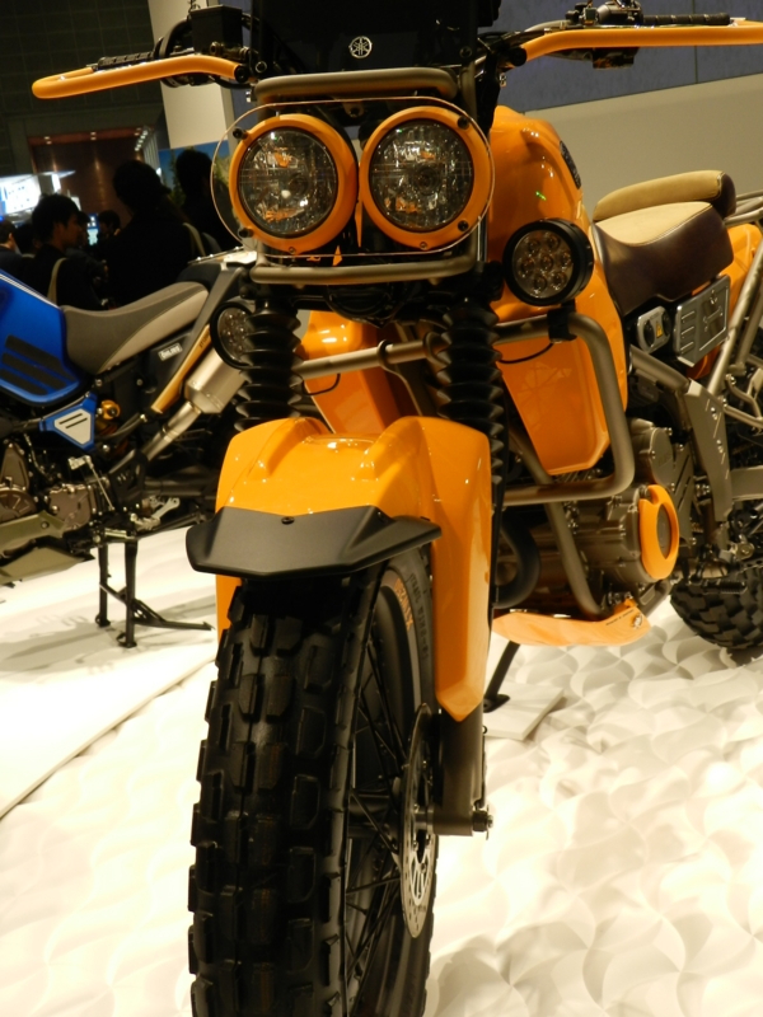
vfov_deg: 49.0
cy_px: 508
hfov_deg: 37.7
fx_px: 1117
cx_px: 382
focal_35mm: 38
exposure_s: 1/100
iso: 160
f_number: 4
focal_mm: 6.7
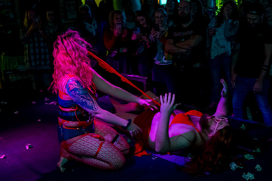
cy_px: 95
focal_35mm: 51
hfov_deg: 38.4
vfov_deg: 26.4
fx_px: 387
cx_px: 178
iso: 5000
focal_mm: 31
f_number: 4
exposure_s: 1/100
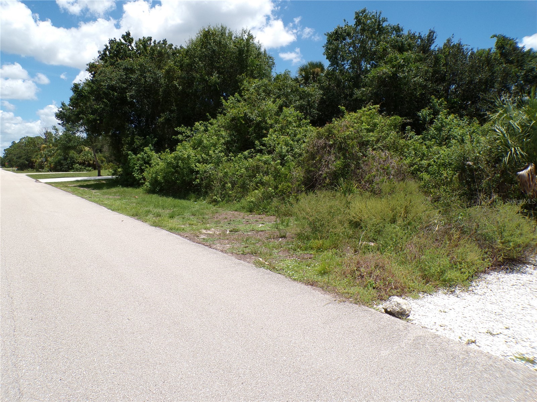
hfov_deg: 71.6
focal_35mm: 24
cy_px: 201
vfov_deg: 56.8
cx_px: 268
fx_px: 372
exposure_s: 1/800
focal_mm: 4.3
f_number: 4.4
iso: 100
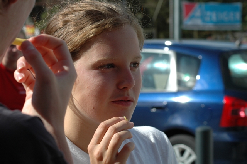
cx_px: 124
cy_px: 82
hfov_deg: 19.5
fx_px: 720
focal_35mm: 105
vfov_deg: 13.0
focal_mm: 70
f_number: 10
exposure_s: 1/400
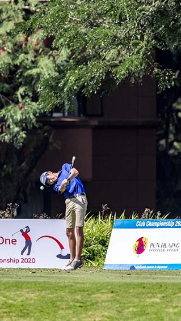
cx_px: 81
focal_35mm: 1152
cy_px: 169
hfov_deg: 1.1
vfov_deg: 1.9
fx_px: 9828
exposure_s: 1/1600
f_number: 8
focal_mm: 650
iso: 800
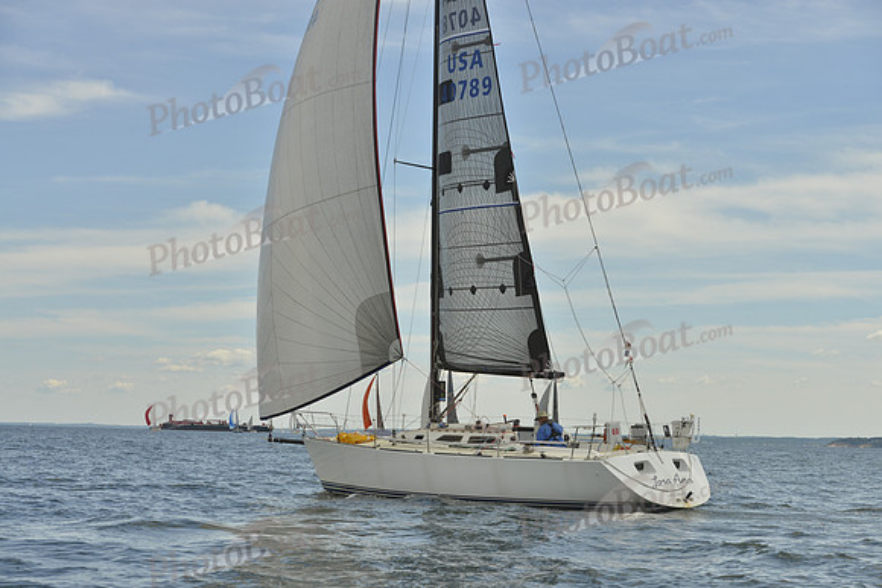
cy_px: 294
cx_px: 441
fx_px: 1715
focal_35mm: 70
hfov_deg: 28.8
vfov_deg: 19.5
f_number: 8
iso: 200
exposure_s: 1/1000
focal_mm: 70
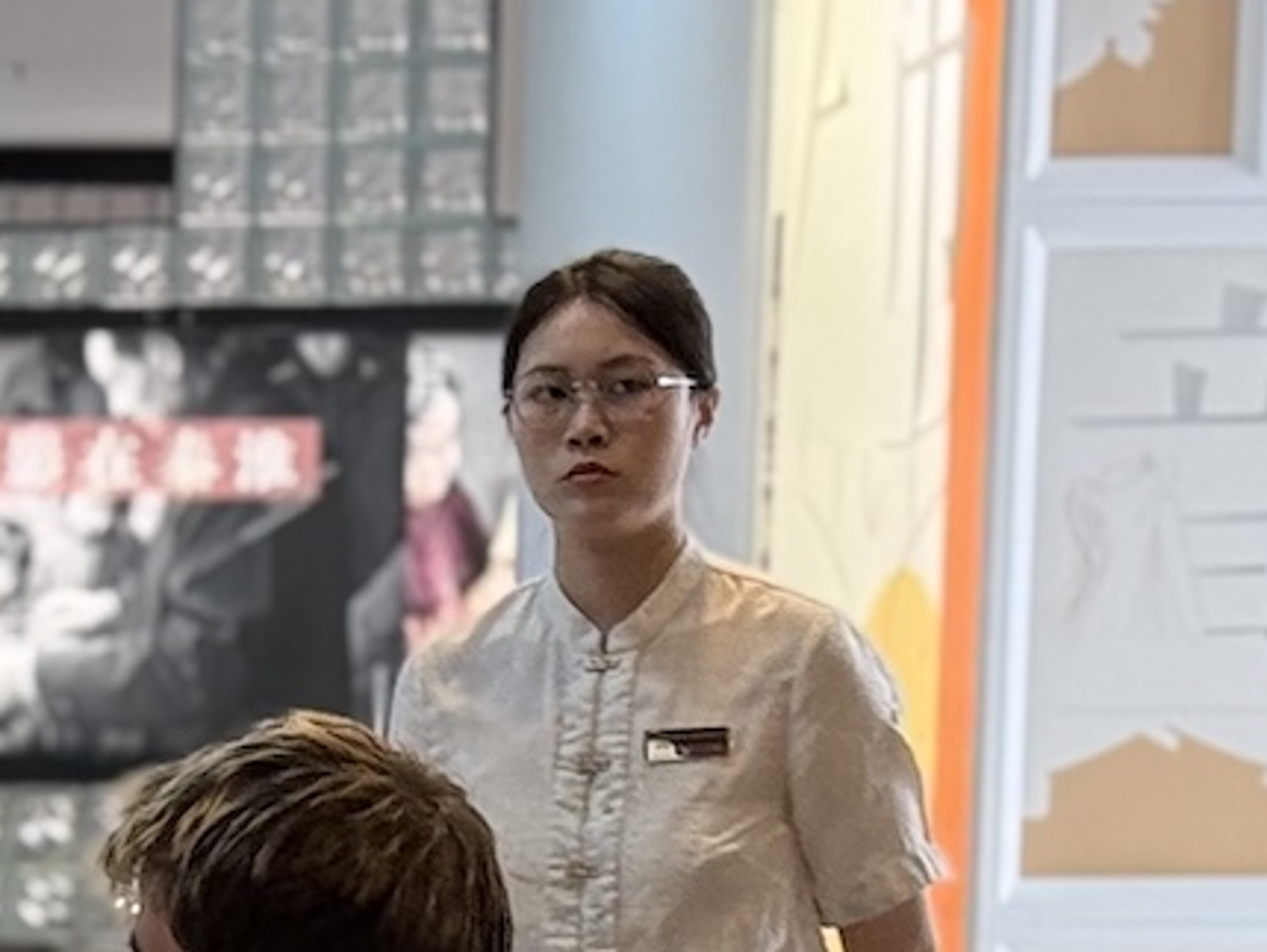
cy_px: 1712
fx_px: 8167
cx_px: -763
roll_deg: -0.5
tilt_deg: -7.2
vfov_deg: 6.5
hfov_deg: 8.6
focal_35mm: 223
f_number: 1.78
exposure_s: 1/50
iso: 50
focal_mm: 6.76
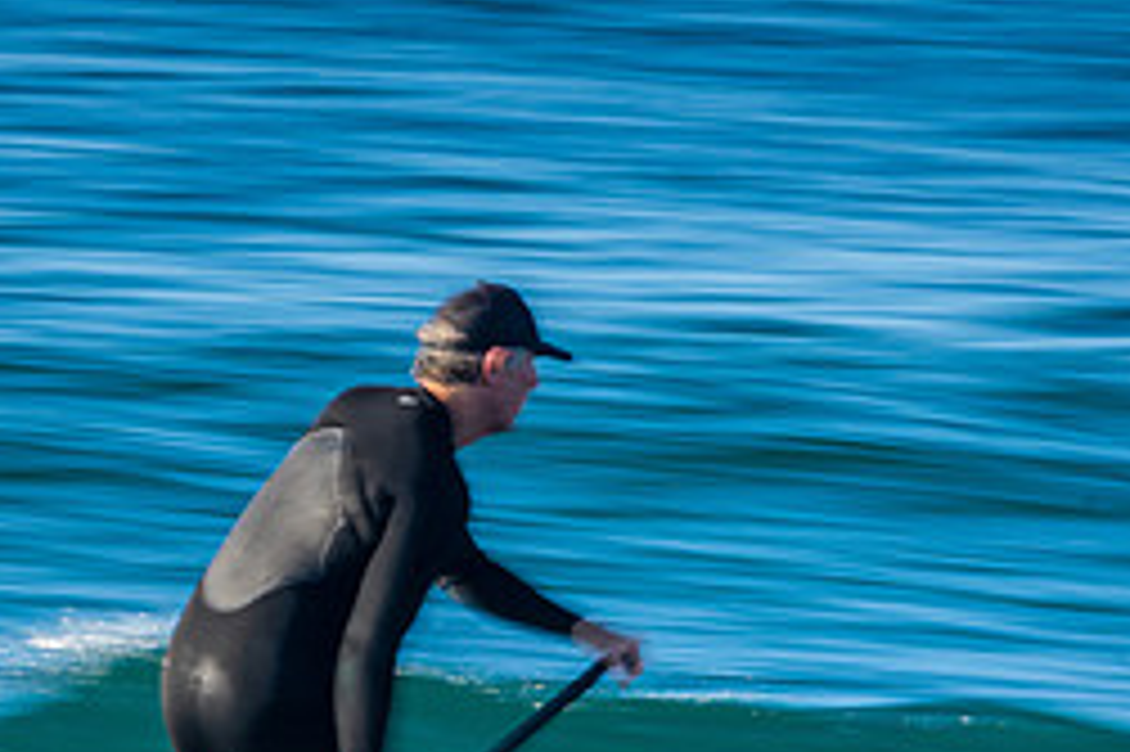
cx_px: 509
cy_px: 826
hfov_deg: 1.2
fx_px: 54391
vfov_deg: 0.8
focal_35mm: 1734
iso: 100
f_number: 20
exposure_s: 1/20
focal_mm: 500
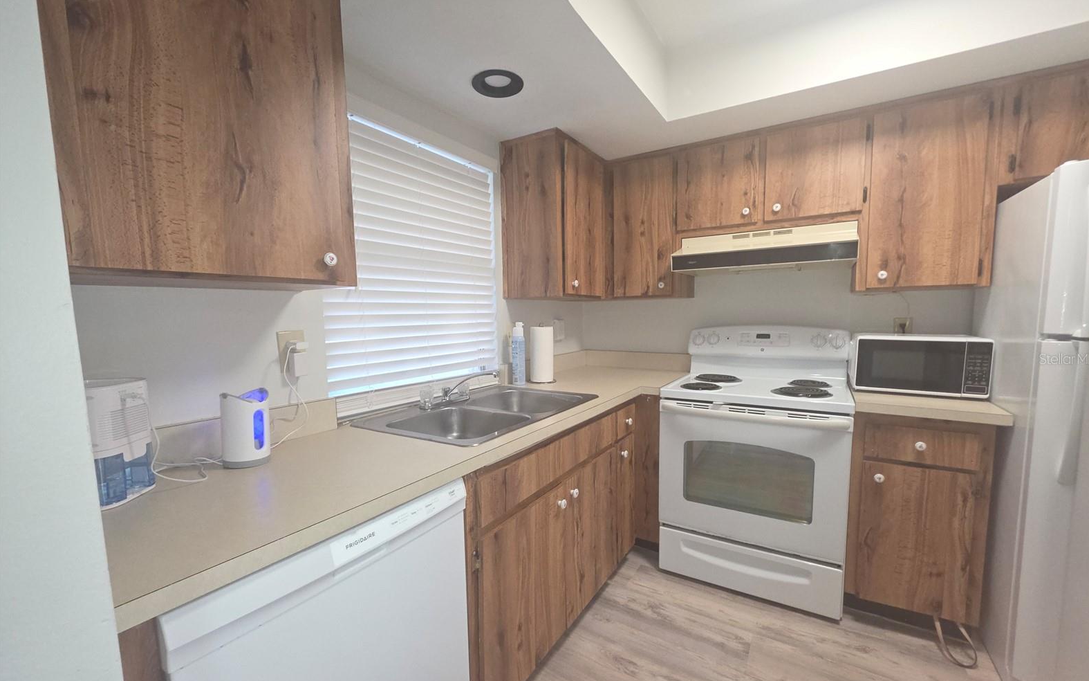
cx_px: 551
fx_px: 415
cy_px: 358
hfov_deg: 105.3
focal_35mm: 14
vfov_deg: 78.6
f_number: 1.9
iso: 160
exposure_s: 1/60
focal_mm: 2.2
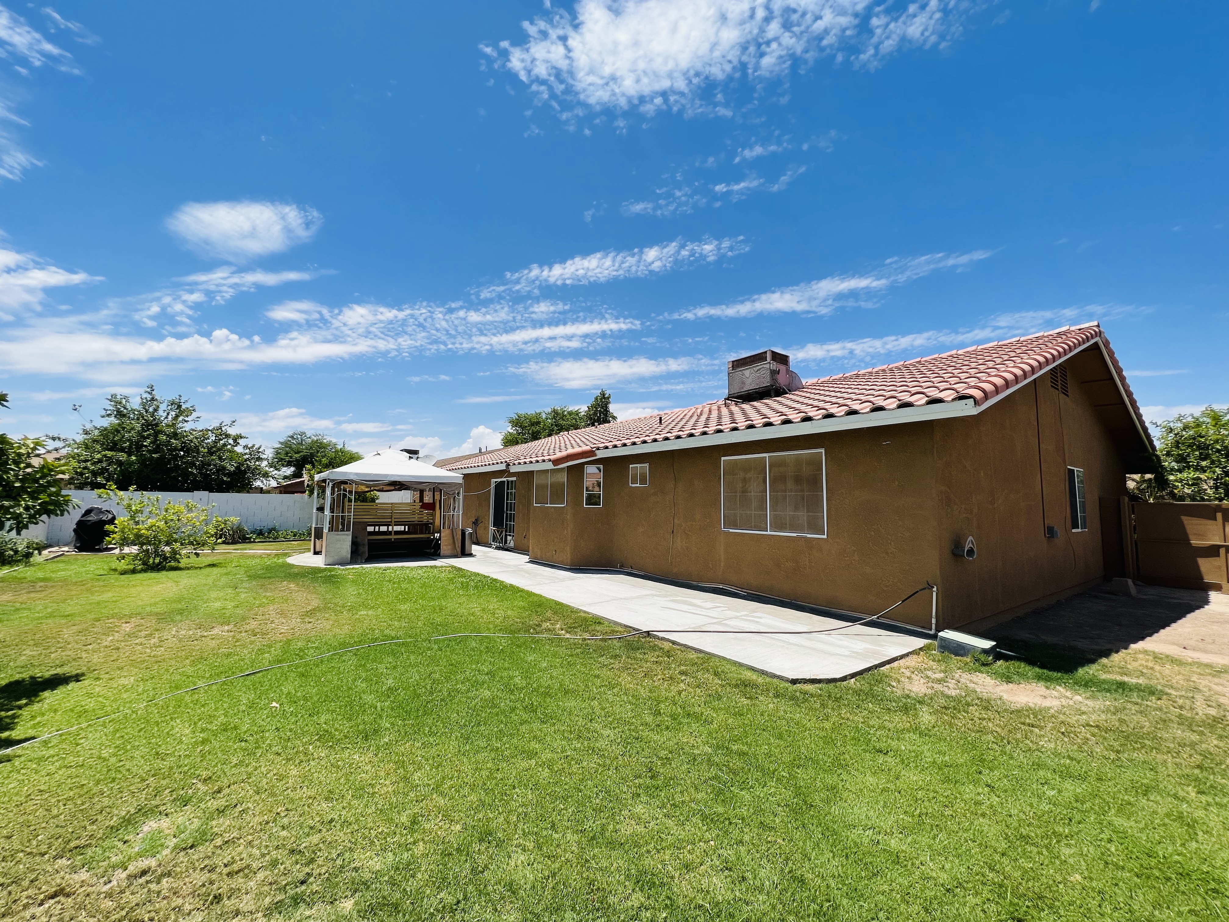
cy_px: 461
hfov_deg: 106.2
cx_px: 614
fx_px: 462
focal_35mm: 13
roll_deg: -0.7
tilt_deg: +5.2
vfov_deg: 89.9
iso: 32
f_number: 1.8
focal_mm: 1.57
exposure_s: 1/2801
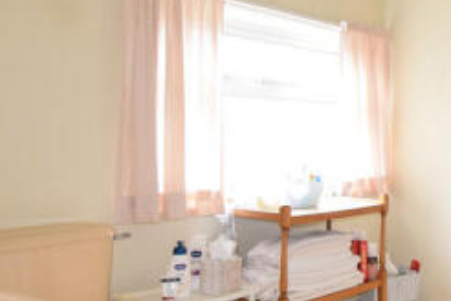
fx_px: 501
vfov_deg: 33.3
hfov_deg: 41.8
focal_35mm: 40
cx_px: 454
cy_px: 128
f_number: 4.5
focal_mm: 10
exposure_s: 1/80
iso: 800
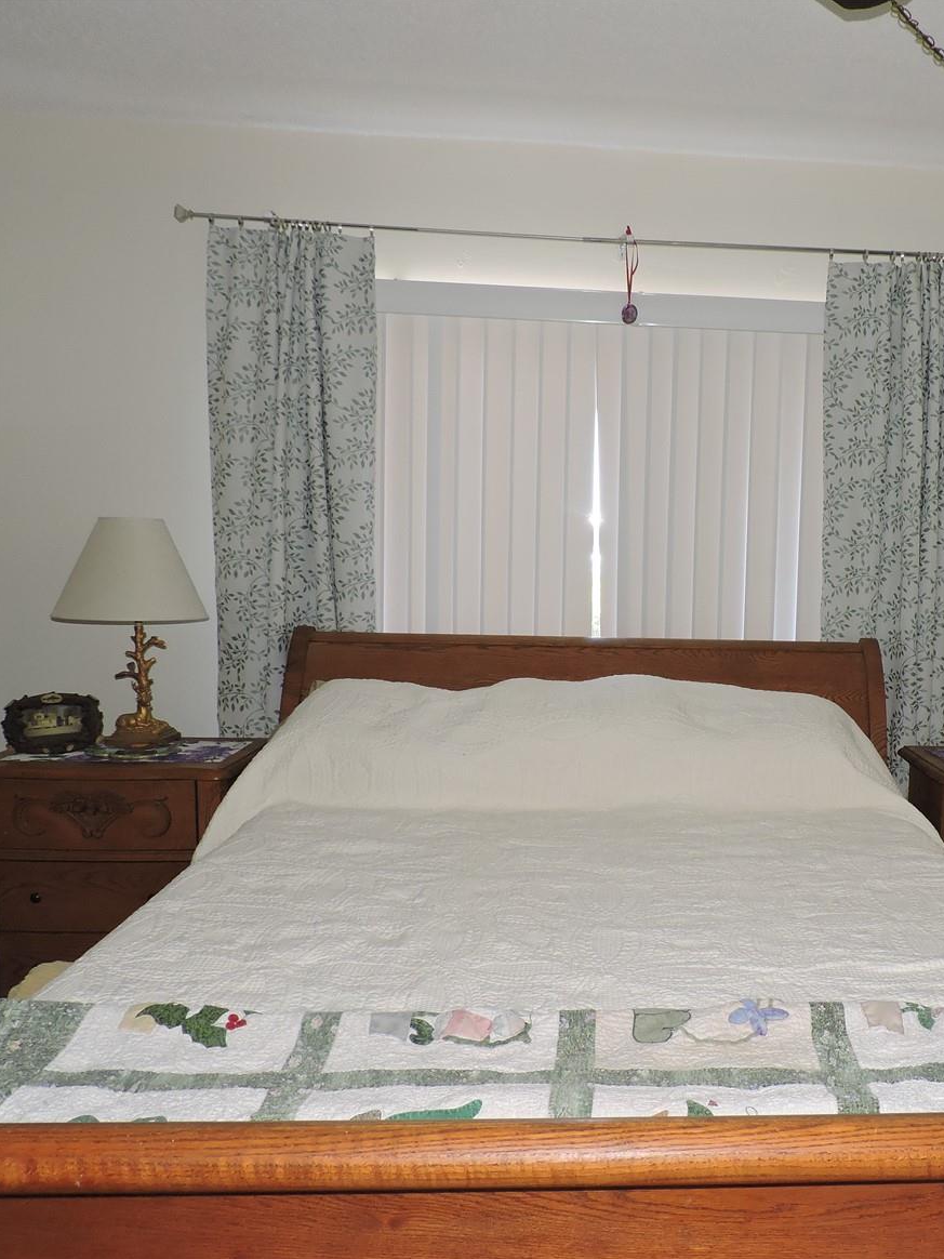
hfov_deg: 41.7
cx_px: 705
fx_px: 1200
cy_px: 647
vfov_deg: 55.3
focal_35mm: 33
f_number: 3
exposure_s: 1/30
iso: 200
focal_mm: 4.3
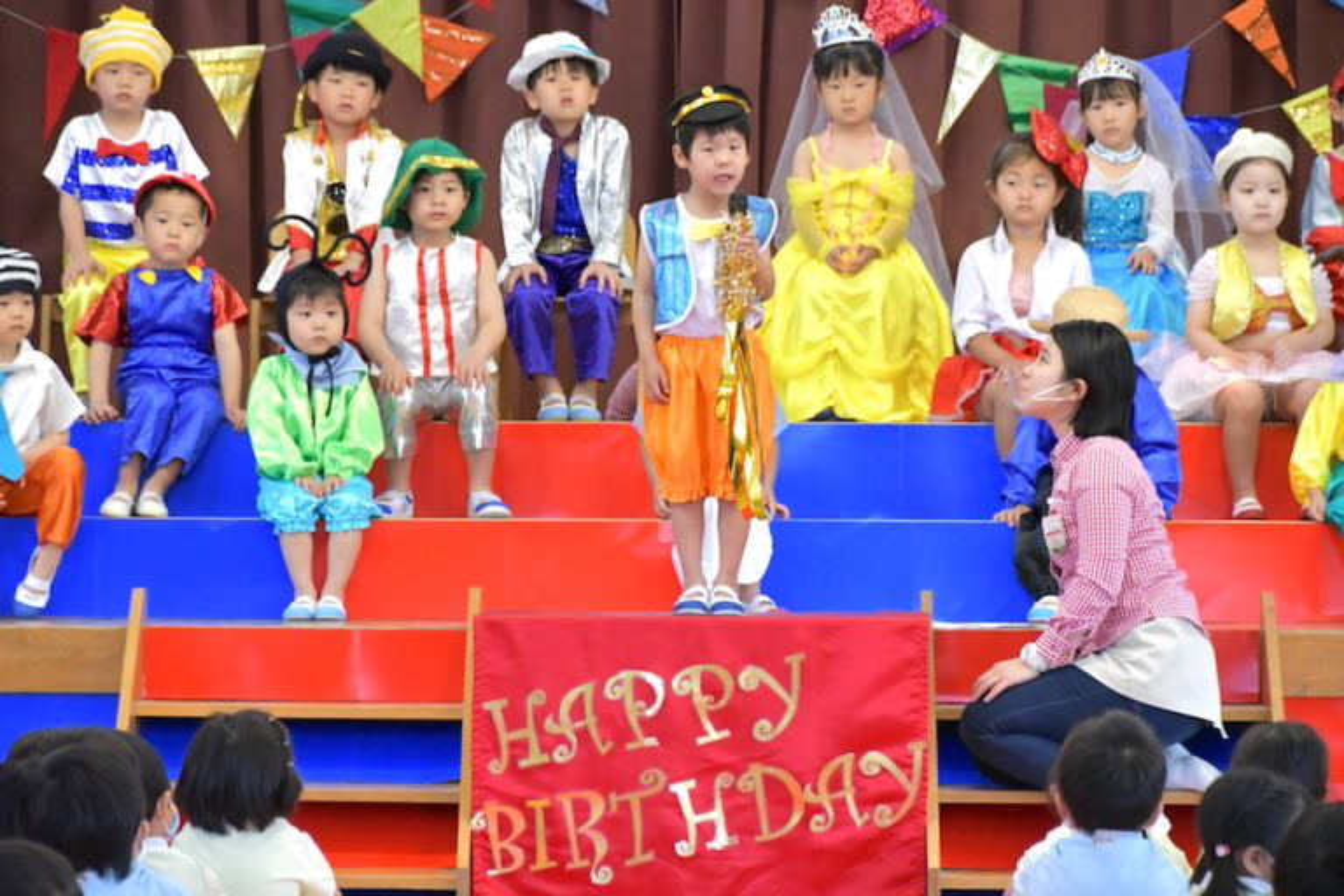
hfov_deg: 11.0
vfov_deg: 7.3
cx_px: 672
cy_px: 448
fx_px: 6981
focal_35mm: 187
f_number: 6
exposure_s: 1/500
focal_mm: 125
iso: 6400
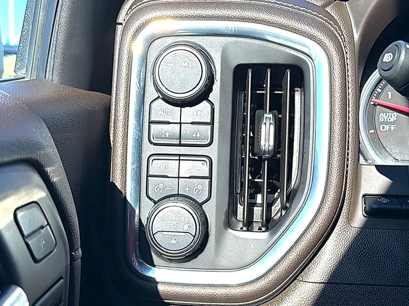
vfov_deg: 37.7
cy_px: 153
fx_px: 449
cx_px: 204
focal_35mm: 38
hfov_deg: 49.0
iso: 80
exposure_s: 1/765
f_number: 1.78
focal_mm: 6.76
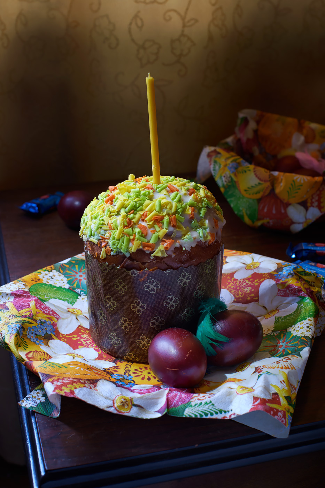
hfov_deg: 31.2
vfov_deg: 45.4
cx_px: 162
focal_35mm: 43
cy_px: 244
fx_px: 582
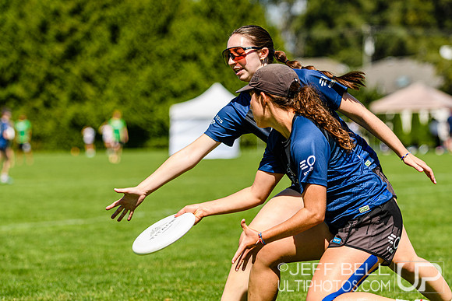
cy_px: 150
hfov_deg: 11.8
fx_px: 2185
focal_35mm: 174
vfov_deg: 7.9
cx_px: 226
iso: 100
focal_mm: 116
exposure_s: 1/1250
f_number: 3.2
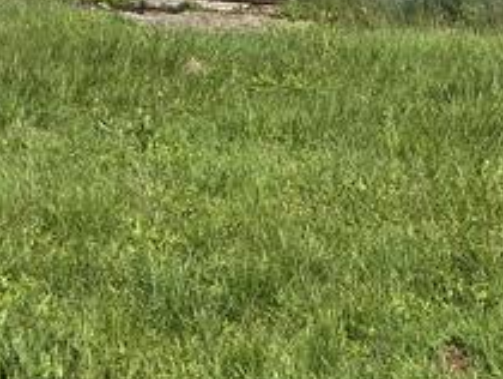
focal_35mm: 99
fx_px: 1440
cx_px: 261
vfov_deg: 13.5
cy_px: -293
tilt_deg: +2.5
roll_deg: -0.1
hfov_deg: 19.8
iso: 50
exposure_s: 1/4016
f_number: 1.6
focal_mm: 5.1
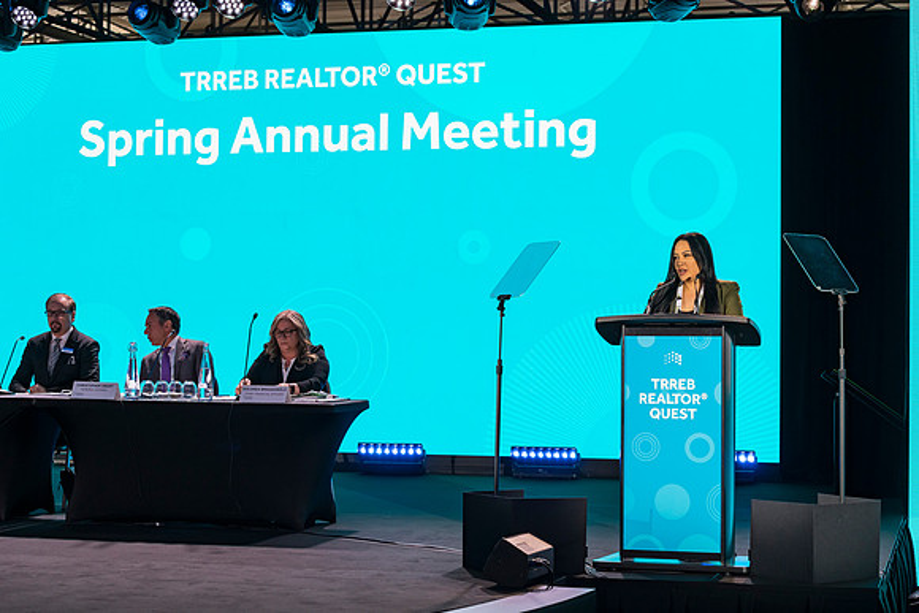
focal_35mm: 70
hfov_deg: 28.8
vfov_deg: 19.5
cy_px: 306
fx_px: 1787
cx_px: 460
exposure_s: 1/200
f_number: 4.5
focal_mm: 70
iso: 1600
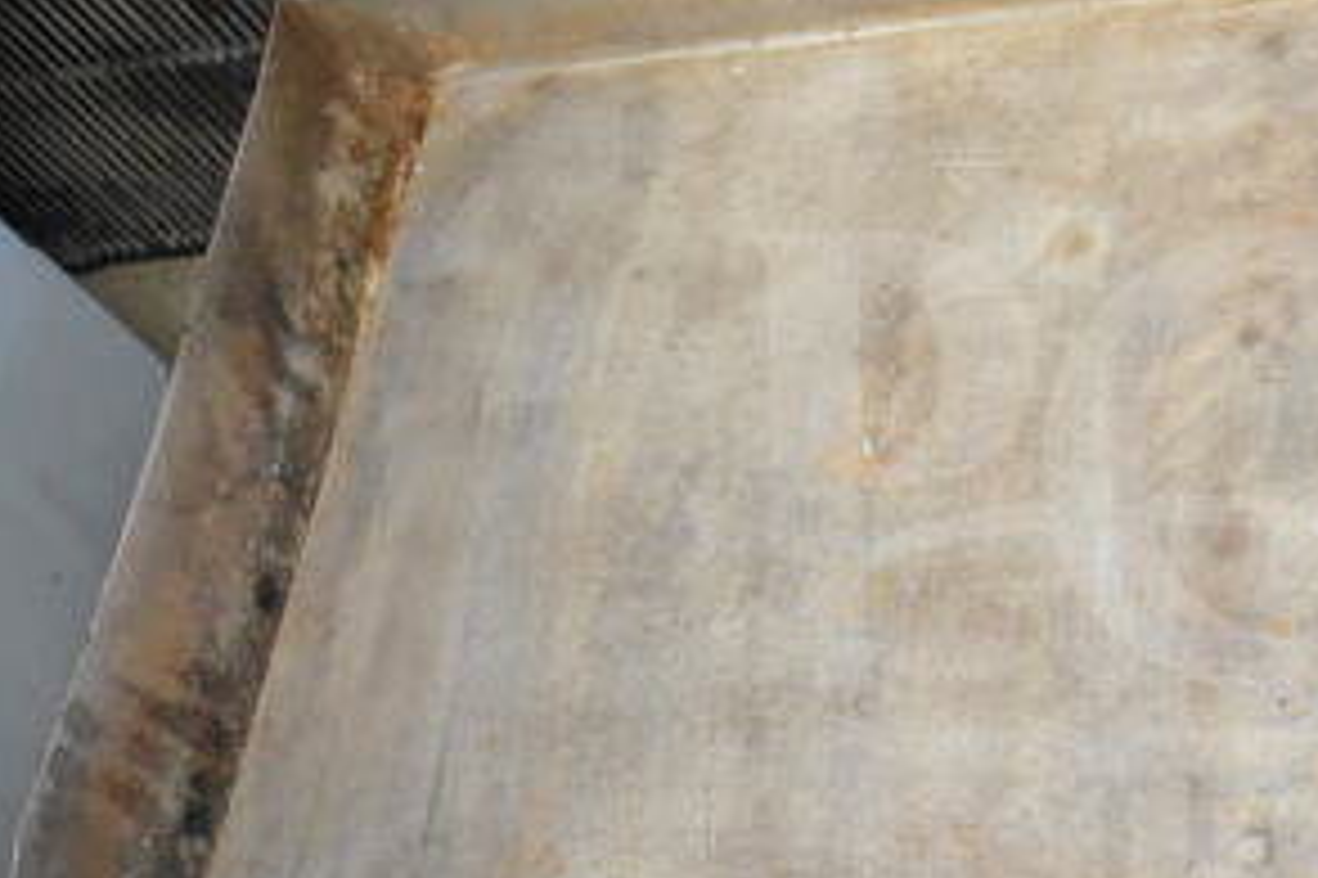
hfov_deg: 26.2
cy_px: 588
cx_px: 1152
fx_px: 2744
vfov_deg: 18.1
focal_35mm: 75
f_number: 4
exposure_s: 1/40
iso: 3200
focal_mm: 24
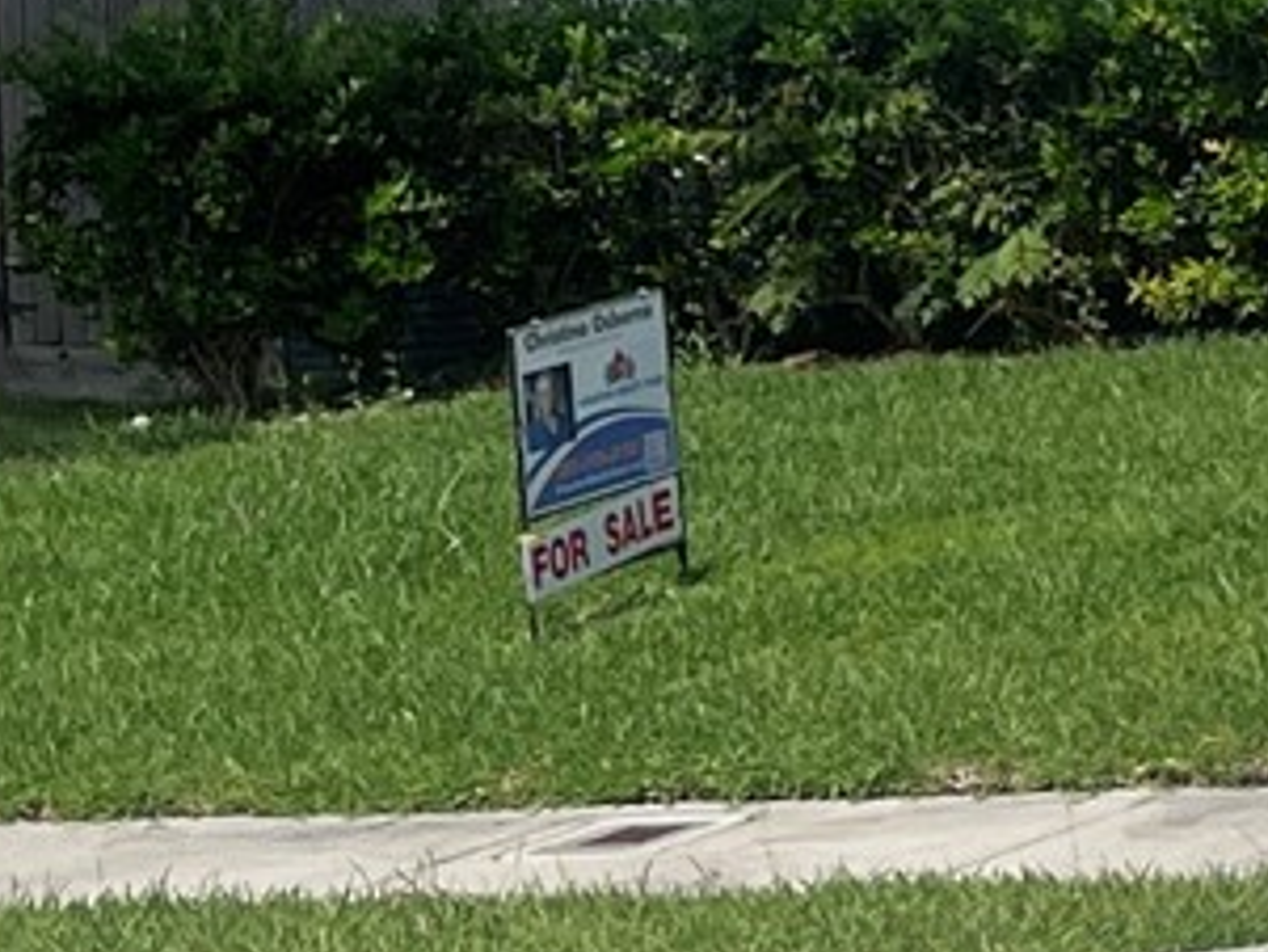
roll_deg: +3.9
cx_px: 2633
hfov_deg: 10.6
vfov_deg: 8.6
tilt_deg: +2.1
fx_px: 6230
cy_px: -366
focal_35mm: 170
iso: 32
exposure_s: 1/5376
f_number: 1.6
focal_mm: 5.1
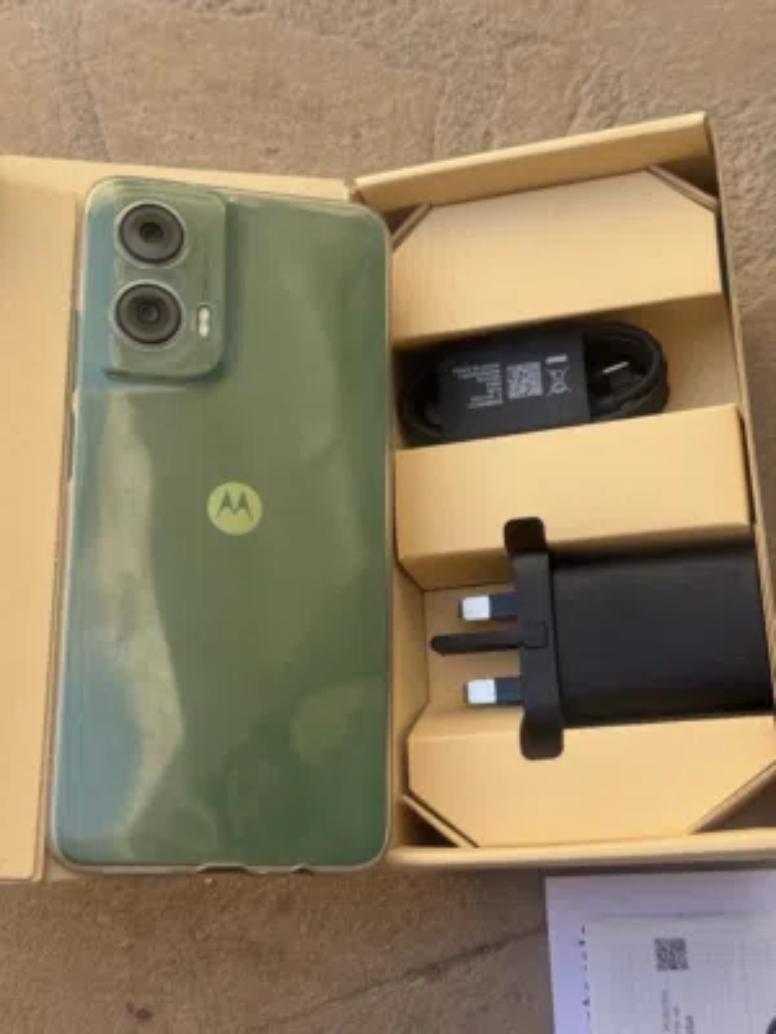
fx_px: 1435
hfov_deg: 30.3
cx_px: 388
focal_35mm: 48
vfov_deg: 39.7
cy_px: 517
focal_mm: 6.76
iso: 64
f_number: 1.78
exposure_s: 1/1011
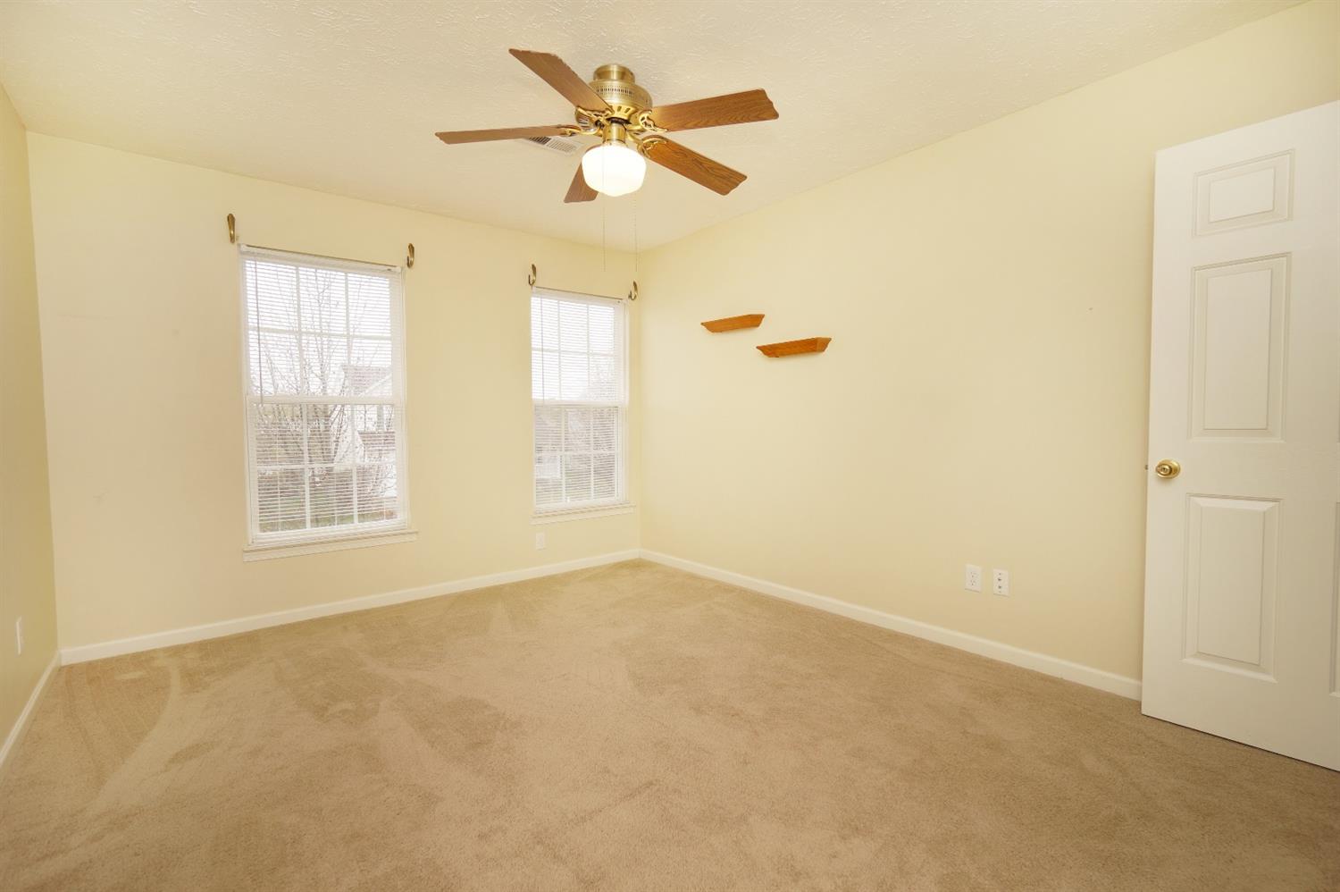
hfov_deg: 100.4
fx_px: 558
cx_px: 670
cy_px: 446
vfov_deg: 77.2
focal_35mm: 15
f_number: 4
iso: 125
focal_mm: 10
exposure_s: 1/60
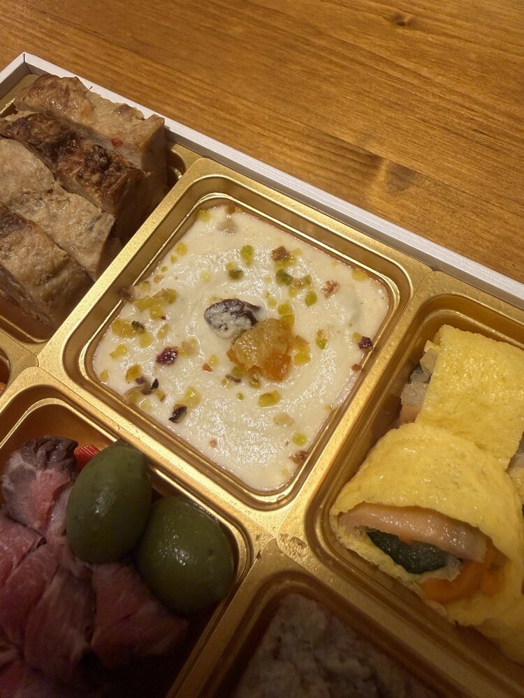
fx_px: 484
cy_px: 349
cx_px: 262
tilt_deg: -64.3
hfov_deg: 56.8
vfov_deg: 71.6
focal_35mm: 24
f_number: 2.2
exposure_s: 1/99
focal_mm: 2.22
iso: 125
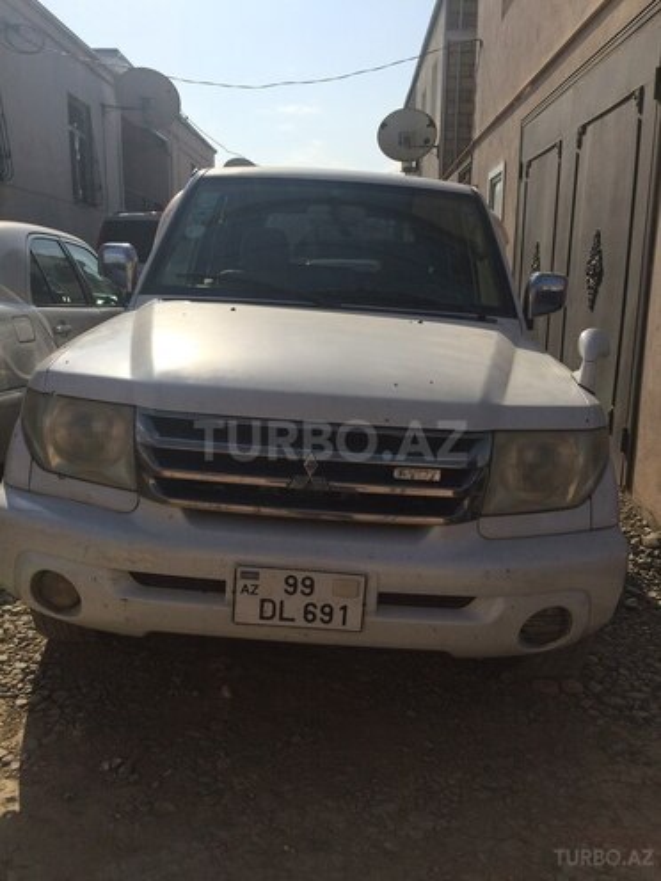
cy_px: 440
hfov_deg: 48.2
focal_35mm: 29
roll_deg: -0.2
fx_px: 738
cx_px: 330
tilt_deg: -12.7
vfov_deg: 61.7
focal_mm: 4.15
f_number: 2.2
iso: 40
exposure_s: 1/4566
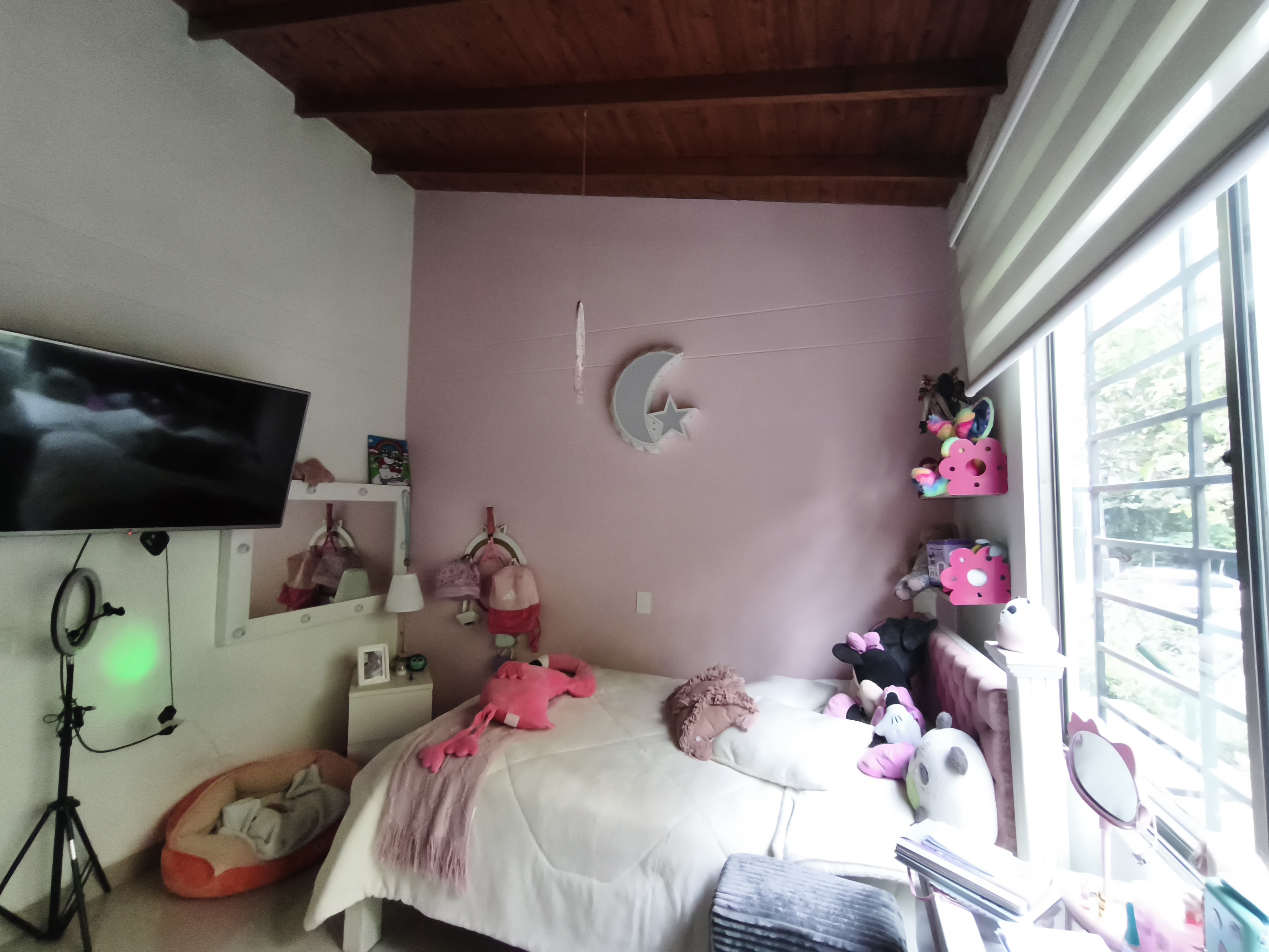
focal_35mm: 15
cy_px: 476
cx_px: 634
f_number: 2.2
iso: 1000
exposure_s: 1/24
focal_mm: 1.91
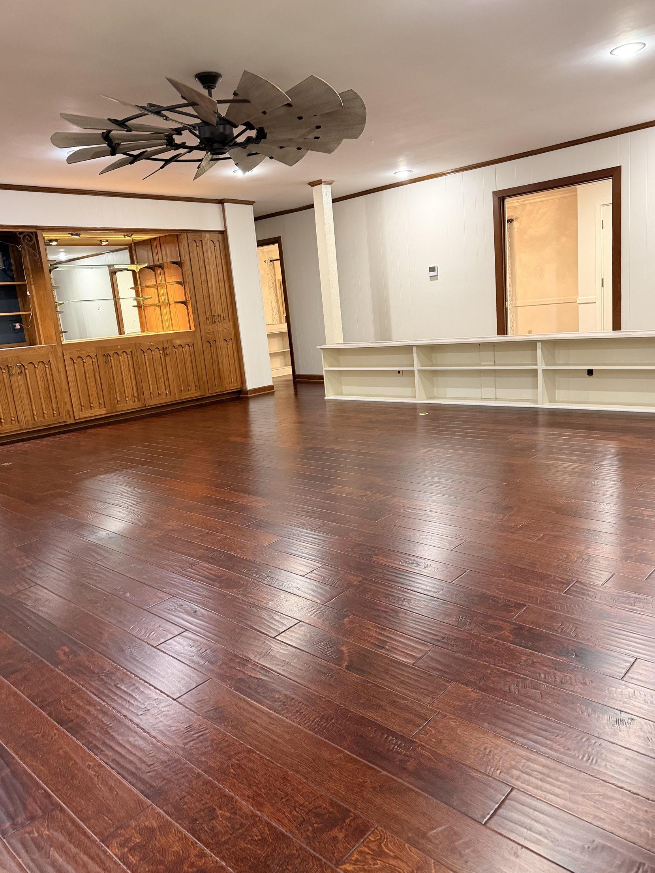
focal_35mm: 25
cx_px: 337
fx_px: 631
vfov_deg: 69.4
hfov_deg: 54.9
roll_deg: +5.2
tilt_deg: -11.2
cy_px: 436
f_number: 1.78
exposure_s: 1/60
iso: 400
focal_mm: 6.76
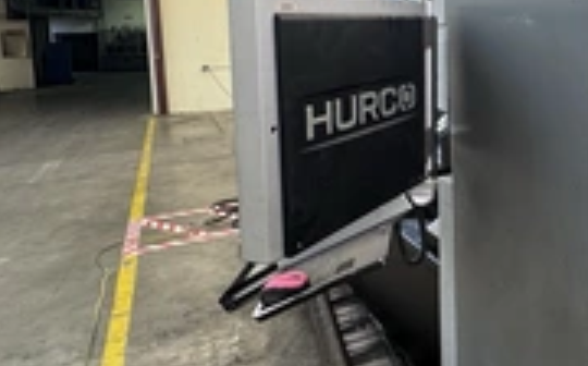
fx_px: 528
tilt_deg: -5.3
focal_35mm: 33
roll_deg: +1.9
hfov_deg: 54.5
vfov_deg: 37.0
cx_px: 464
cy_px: 78
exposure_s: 1/60
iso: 200
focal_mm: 2.22
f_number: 2.2
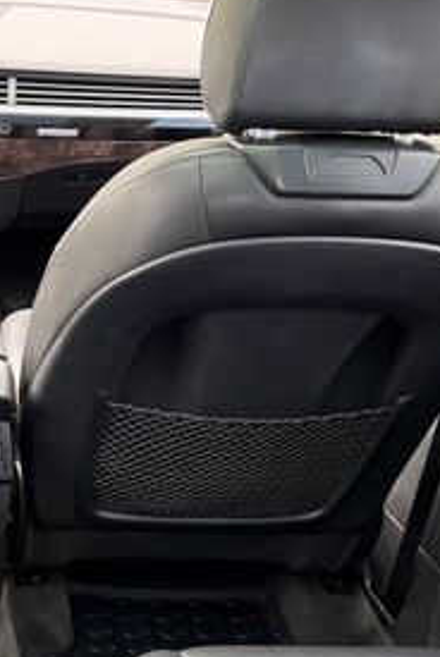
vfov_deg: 34.2
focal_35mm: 58
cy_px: 423
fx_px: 1061
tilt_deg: -29.9
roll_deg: -0.6
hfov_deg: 21.8
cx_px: -79
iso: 250
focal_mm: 6.76
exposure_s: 1/60
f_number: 1.78
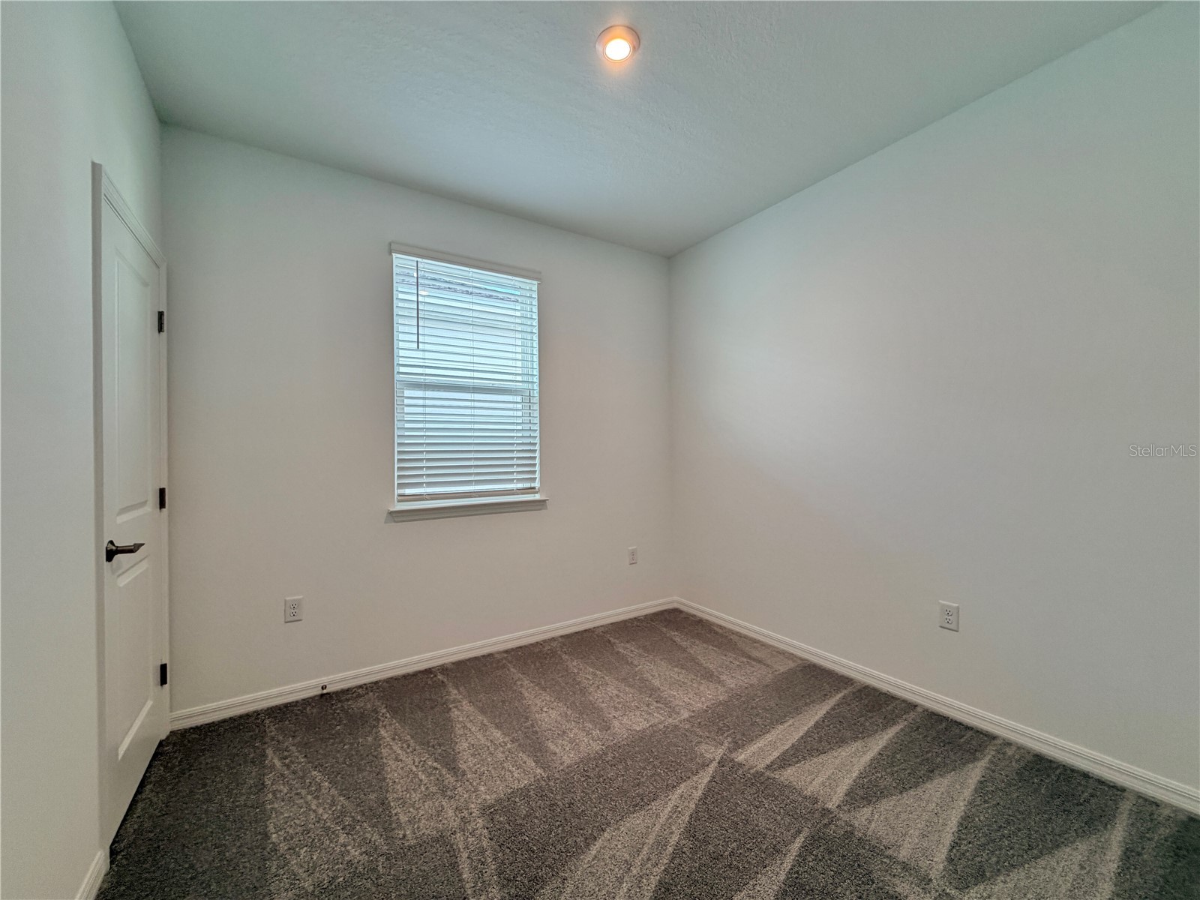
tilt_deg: -0.1
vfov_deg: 85.7
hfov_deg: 102.1
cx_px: 600
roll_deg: -0.2
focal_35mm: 14
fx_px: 485
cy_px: 450
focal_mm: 2.22
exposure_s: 1/120
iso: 160
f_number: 2.2
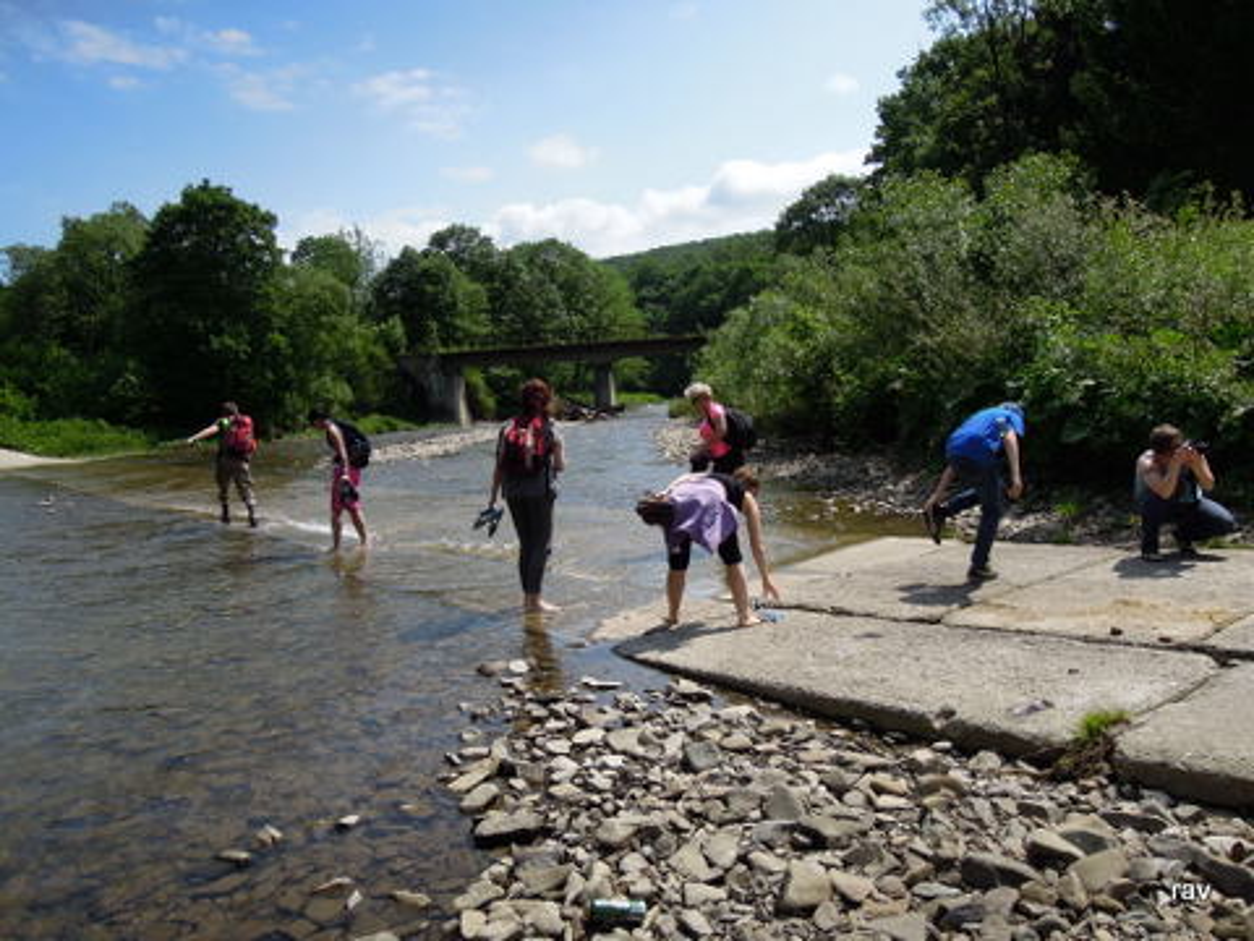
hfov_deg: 63.4
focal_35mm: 28
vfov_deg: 49.7
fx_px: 1014
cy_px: 470
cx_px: 627
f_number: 3.5
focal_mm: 5
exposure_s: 1/1250
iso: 160
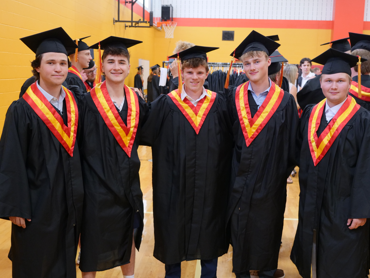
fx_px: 438
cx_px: 190
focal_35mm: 41
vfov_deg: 35.1
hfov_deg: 45.8
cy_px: 138
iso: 1000
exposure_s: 1/60
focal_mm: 19
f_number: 3.2
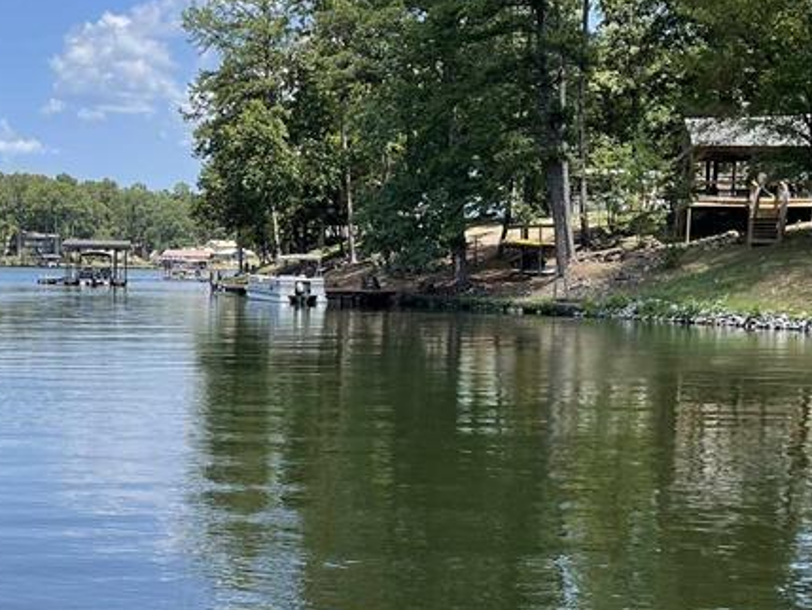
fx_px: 1455
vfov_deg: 23.6
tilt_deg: -7.6
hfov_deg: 30.2
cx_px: 123
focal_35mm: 62
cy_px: 386
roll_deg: -2.0
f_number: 1.6
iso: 32
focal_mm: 5.1
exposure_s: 1/2247
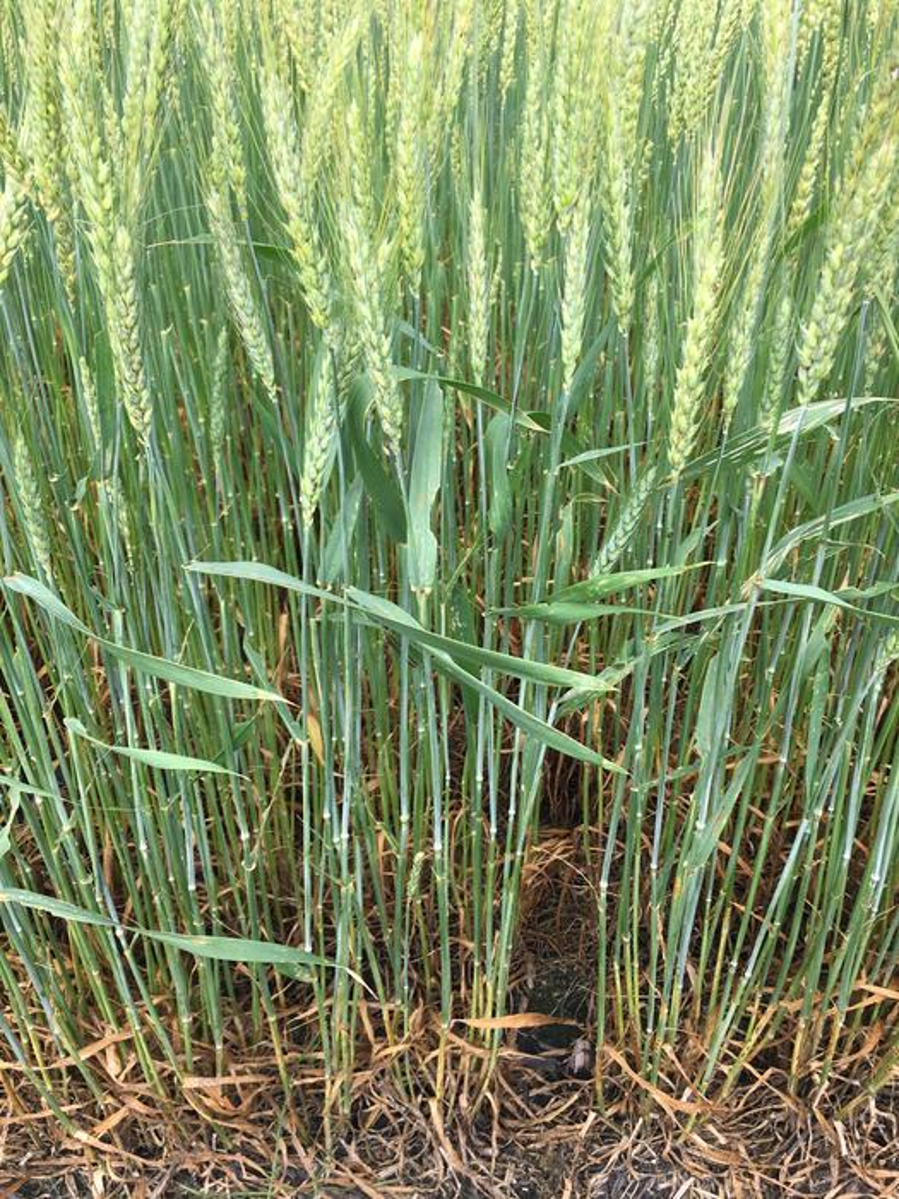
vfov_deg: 61.7
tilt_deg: -31.6
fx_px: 1004
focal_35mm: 29
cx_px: 450
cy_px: 600
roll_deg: +2.2
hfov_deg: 48.2
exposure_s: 1/296
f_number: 2.2
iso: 25
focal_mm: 4.15
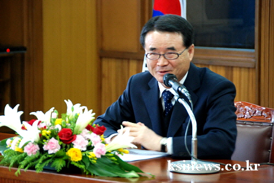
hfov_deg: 10.5
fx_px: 1486
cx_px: 137
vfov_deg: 7.1
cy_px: 92
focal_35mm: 195
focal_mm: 130
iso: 800
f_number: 5.6
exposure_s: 1/15
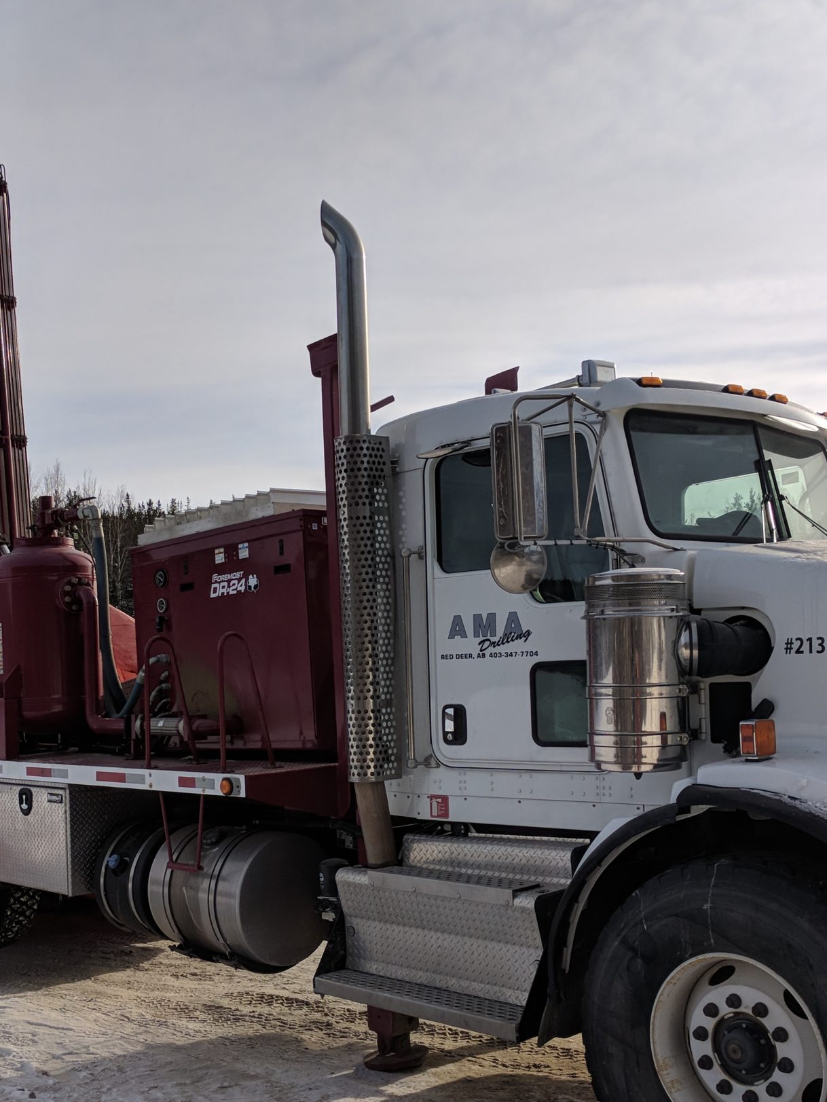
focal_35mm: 41
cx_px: 250
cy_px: 638
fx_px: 1306
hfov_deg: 34.7
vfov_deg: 45.6
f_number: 2
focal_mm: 4.67
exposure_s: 1/3322
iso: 51
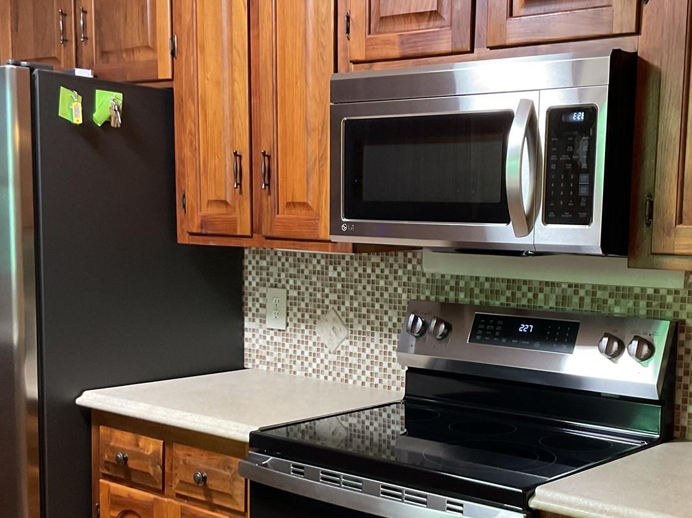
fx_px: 1059
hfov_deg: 36.0
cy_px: 364
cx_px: 416
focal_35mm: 53
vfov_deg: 27.3
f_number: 1.8
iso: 250
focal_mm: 3
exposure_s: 1/40
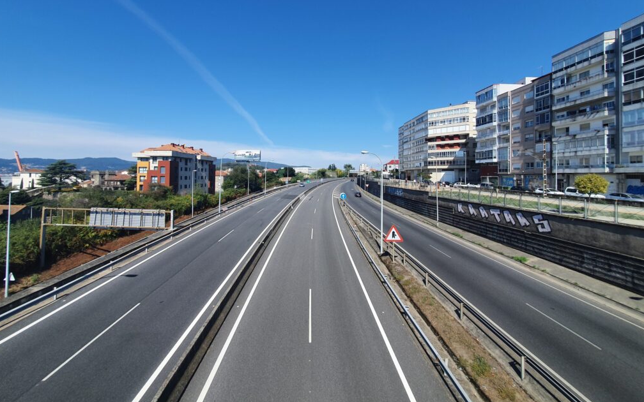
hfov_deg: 105.3
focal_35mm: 14
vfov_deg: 78.2
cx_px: 319
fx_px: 246
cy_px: 173
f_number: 2.2
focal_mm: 1.8
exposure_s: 1/1020
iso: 50
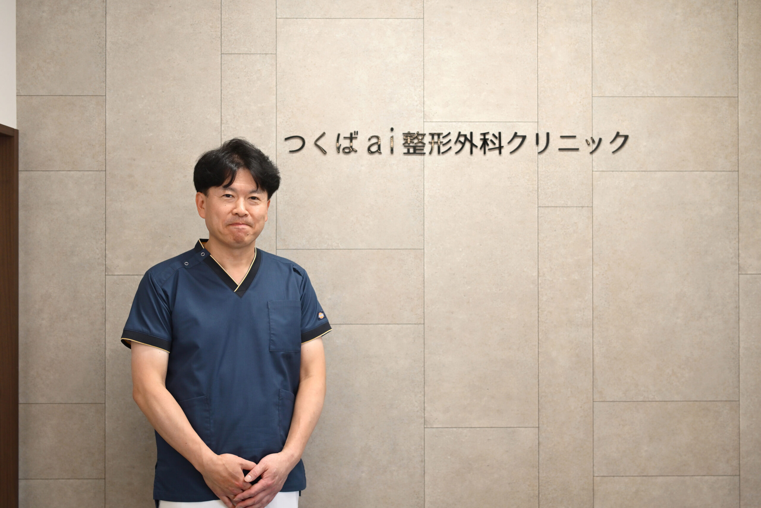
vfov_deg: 27.0
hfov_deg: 39.6
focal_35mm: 50
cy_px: 254
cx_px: 380
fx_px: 1057
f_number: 2.5
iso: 160
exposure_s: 1/125
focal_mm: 50
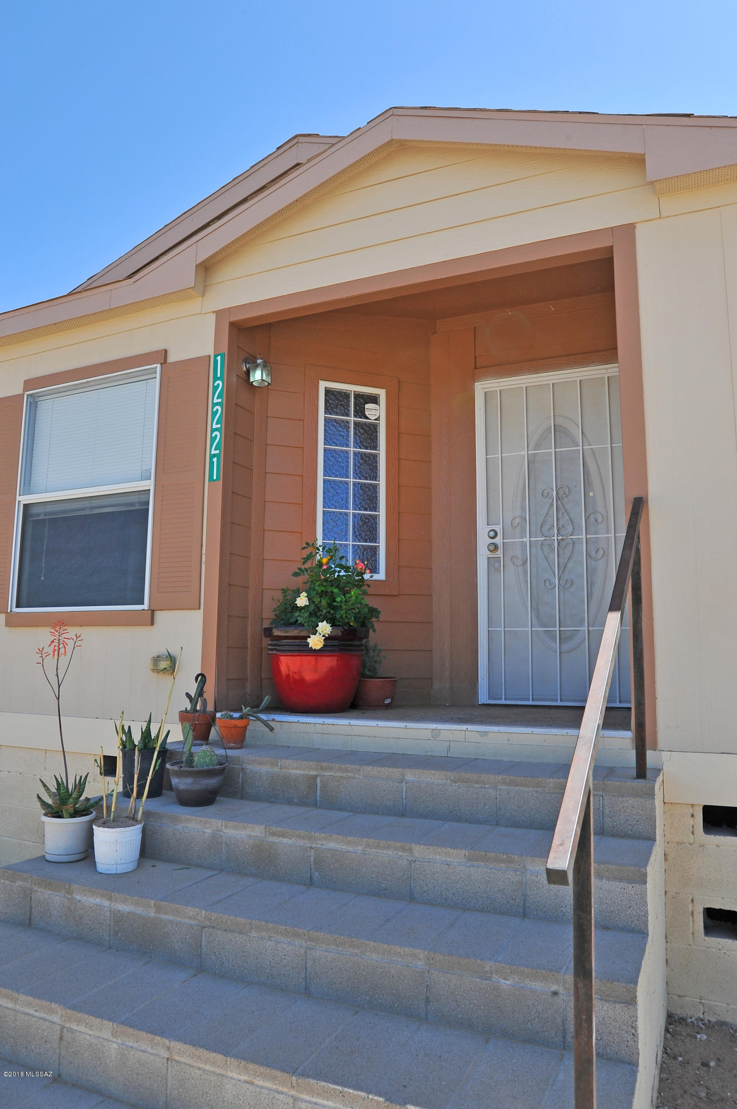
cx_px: 368
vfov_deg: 73.8
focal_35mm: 24
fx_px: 738
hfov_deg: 53.1
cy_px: 554
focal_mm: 24
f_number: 11
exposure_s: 1/320
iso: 320
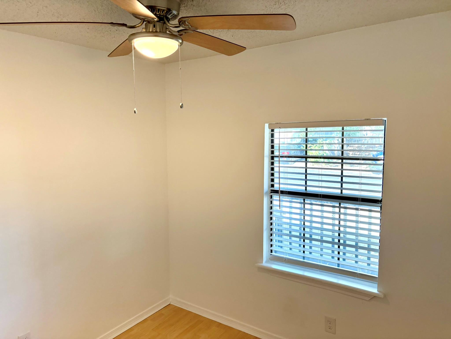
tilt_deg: -5.1
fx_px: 339
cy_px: 170
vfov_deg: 53.1
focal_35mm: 26
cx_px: 226
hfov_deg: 67.3
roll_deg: +1.2
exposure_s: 1/191
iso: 125
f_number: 1.6
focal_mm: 5.96
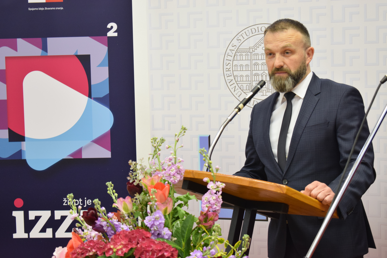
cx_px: 194
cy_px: 129
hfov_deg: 24.6
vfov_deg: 16.6
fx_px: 887
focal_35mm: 82
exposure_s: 1/20
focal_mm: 55
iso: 1250
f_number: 5.6
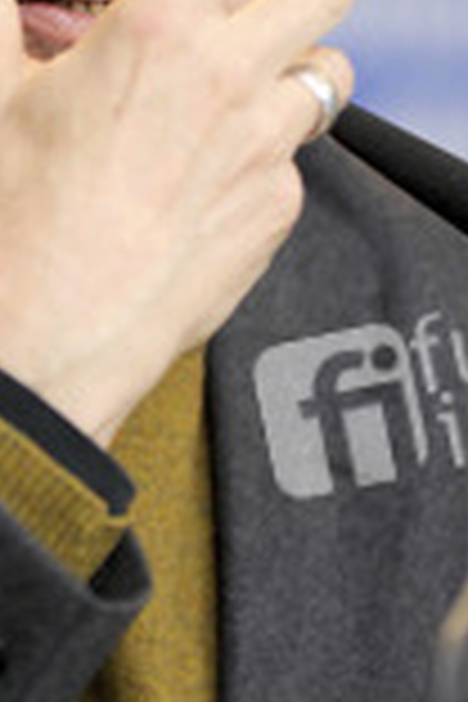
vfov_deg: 4.0
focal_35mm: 514
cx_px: 79
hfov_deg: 2.7
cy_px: 166
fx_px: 10022
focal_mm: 200
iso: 1250
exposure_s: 1/400
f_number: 2.8
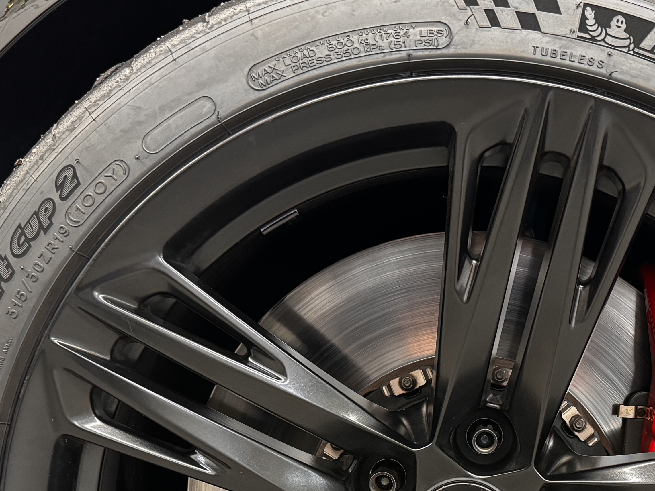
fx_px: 1135
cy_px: 491
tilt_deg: -8.9
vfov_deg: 23.4
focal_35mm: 60
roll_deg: +0.3
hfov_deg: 31.8
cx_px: 457
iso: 640
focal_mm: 6.76
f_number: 1.78
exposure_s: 1/60
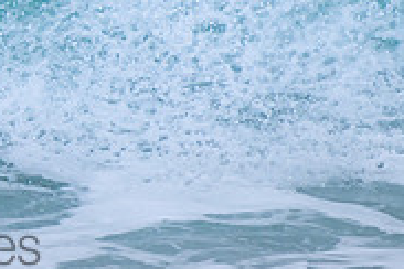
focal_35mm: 1746
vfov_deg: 0.8
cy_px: -117
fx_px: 19592
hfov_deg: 1.2
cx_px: -255
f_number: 5.6
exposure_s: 1/2000
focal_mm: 400
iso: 640
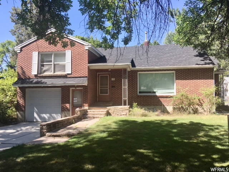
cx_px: 114
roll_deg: +0.6
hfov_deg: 61.7
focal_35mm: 29
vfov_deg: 48.2
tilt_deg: +2.4
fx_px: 192
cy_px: 86
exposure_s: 1/646
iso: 25
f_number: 2.2
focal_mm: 4.15
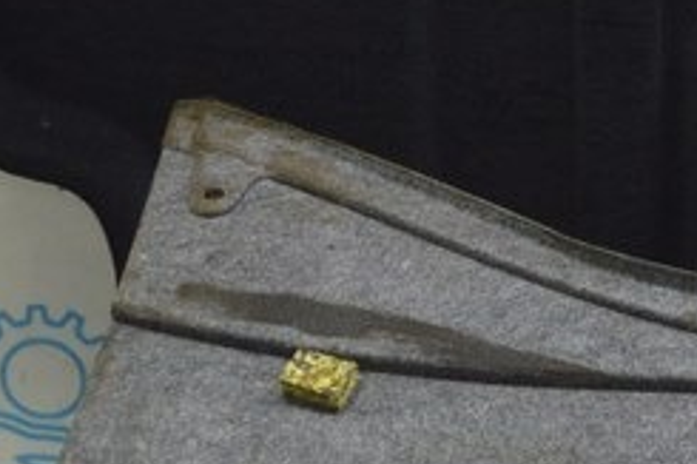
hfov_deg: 14.4
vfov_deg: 9.9
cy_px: 204
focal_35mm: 138
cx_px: 814
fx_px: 2670
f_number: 5.6
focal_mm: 22
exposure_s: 1/20
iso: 400
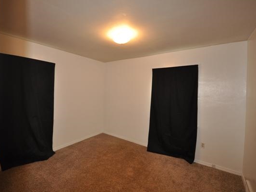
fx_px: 115
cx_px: 120
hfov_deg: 95.9
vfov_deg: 79.5
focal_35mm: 16
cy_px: 91
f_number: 4.5
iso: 800
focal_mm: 9
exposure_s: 1/60
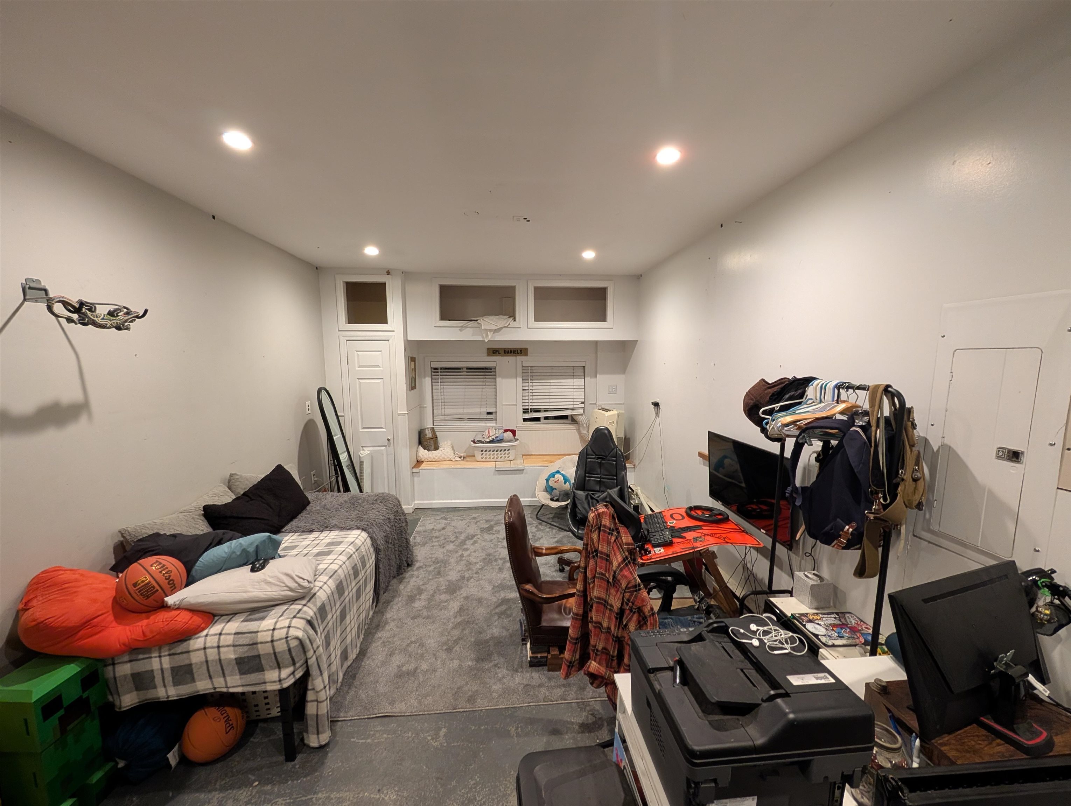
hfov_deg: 110.5
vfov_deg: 94.6
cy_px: 403
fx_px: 372
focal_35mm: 12
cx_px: 536
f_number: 1.7
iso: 234
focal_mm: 2.02
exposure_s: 1/24
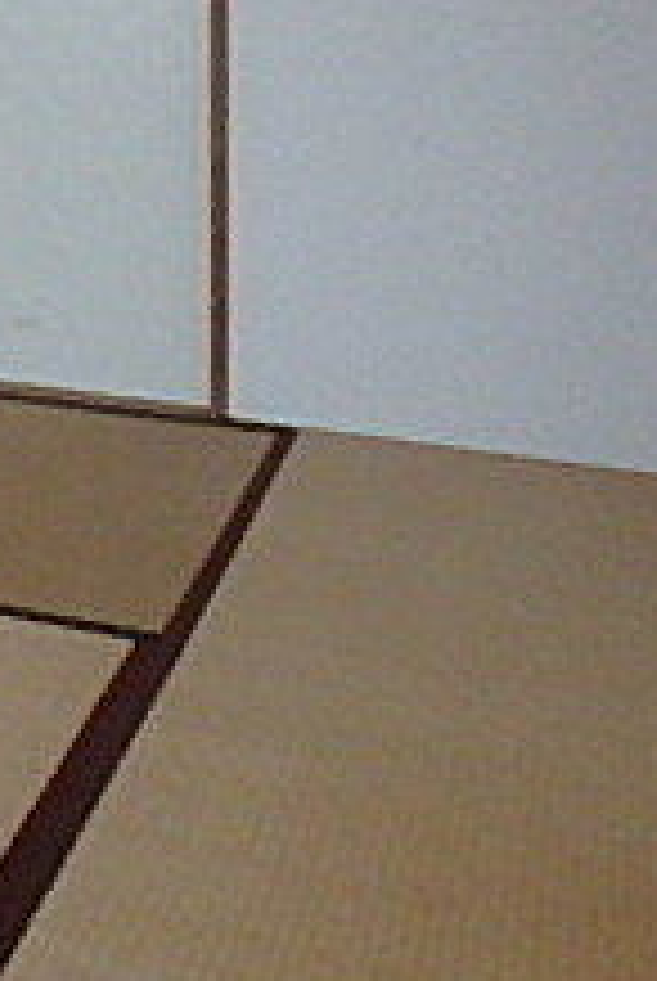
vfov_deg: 28.9
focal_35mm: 64
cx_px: -338
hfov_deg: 18.7
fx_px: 1746
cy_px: -50
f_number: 3.5
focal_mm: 3.7
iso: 800
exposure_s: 1/40
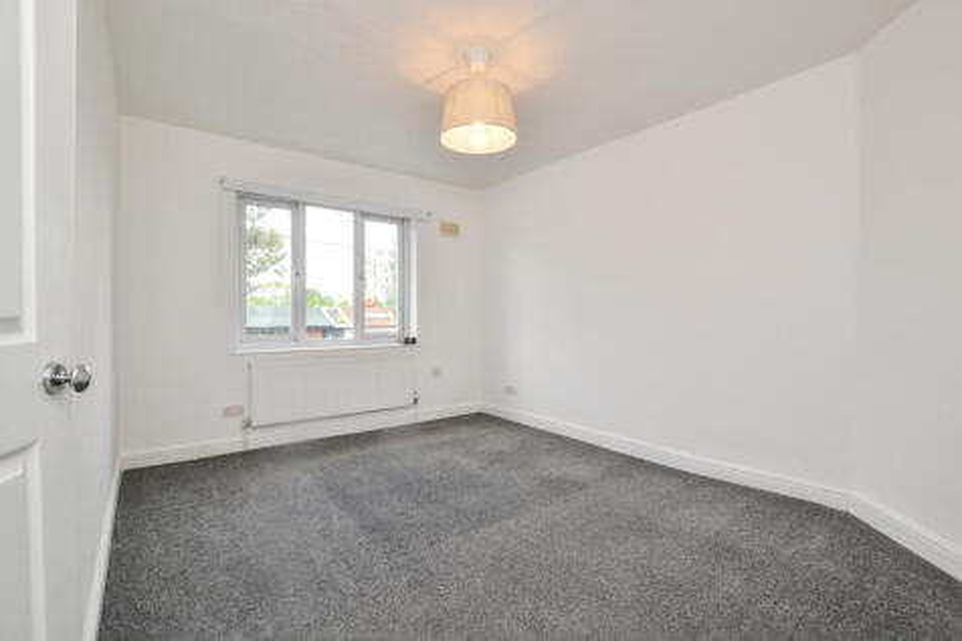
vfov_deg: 77.3
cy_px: 320
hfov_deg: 100.4
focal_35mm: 15
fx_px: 401
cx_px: 481
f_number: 5.6
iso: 220
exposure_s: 1/125
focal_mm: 10
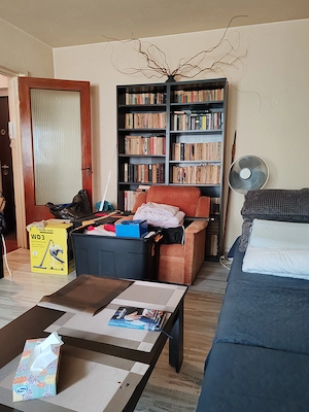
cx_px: 154
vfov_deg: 65.3
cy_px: 206
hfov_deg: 51.4
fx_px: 321
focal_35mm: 27
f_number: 1.9
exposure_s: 1/50
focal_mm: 6.12
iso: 2000
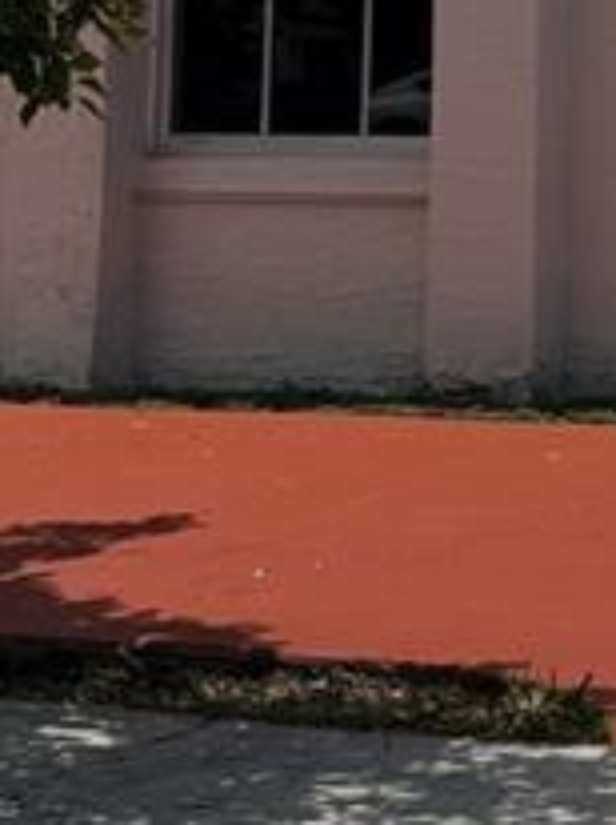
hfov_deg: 9.7
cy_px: -168
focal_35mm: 140
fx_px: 3329
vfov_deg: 13.7
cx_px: 1284
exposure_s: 1/11905
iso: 80
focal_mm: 6.76
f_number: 1.78
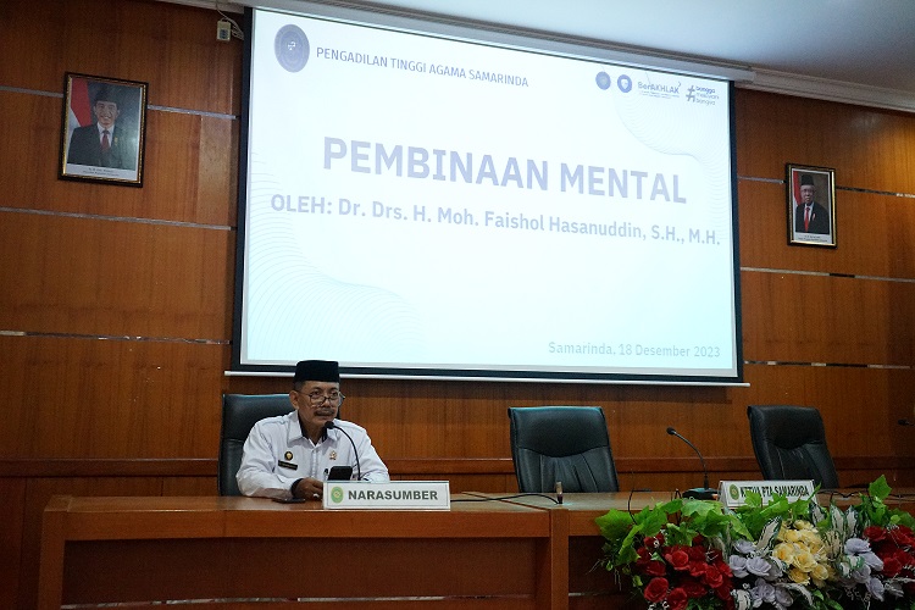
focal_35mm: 37
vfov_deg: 35.9
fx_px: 940
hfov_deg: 51.9
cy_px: 305
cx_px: 458
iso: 8000
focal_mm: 37
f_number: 4
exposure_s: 1/320
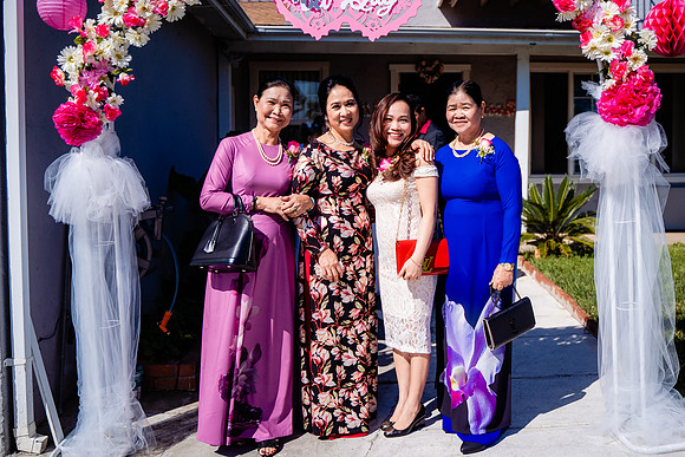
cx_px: 387
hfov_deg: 51.9
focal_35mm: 37
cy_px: 192
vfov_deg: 36.0
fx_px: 702
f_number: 2.8
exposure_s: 1/4000
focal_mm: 31
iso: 80
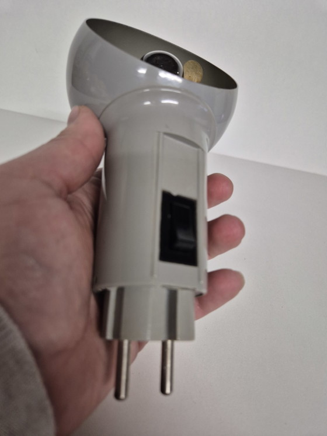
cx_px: 164
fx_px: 290
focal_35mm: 23
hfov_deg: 58.9
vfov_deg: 73.9
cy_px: 218
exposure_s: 1/100
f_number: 1.8
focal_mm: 5.4
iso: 400
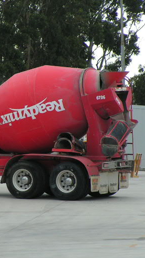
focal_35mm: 459
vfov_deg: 4.7
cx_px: 13
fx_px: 3143
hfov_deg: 2.6
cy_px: 130
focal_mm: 41.4
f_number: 5
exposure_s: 1/400
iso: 50
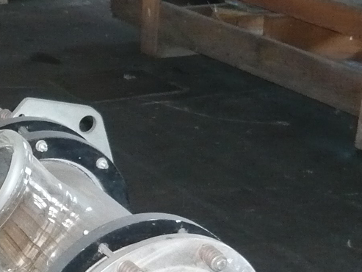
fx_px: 1004
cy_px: 206
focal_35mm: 96
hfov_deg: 19.8
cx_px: -7
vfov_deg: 15.3
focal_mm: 4.6
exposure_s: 1/30
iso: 320
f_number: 2.8
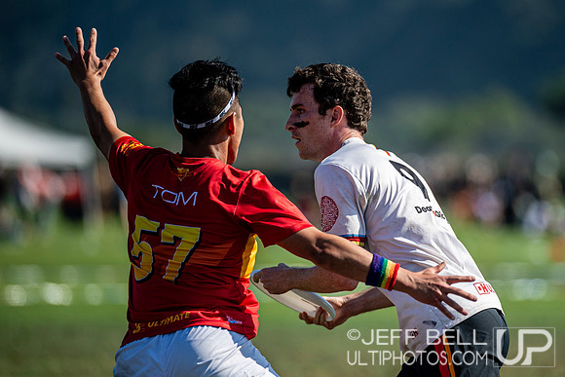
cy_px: 188
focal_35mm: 356
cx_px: 373
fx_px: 5596
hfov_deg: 5.8
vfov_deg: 3.9
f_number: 3.2
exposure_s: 1/2500
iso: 140
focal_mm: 270
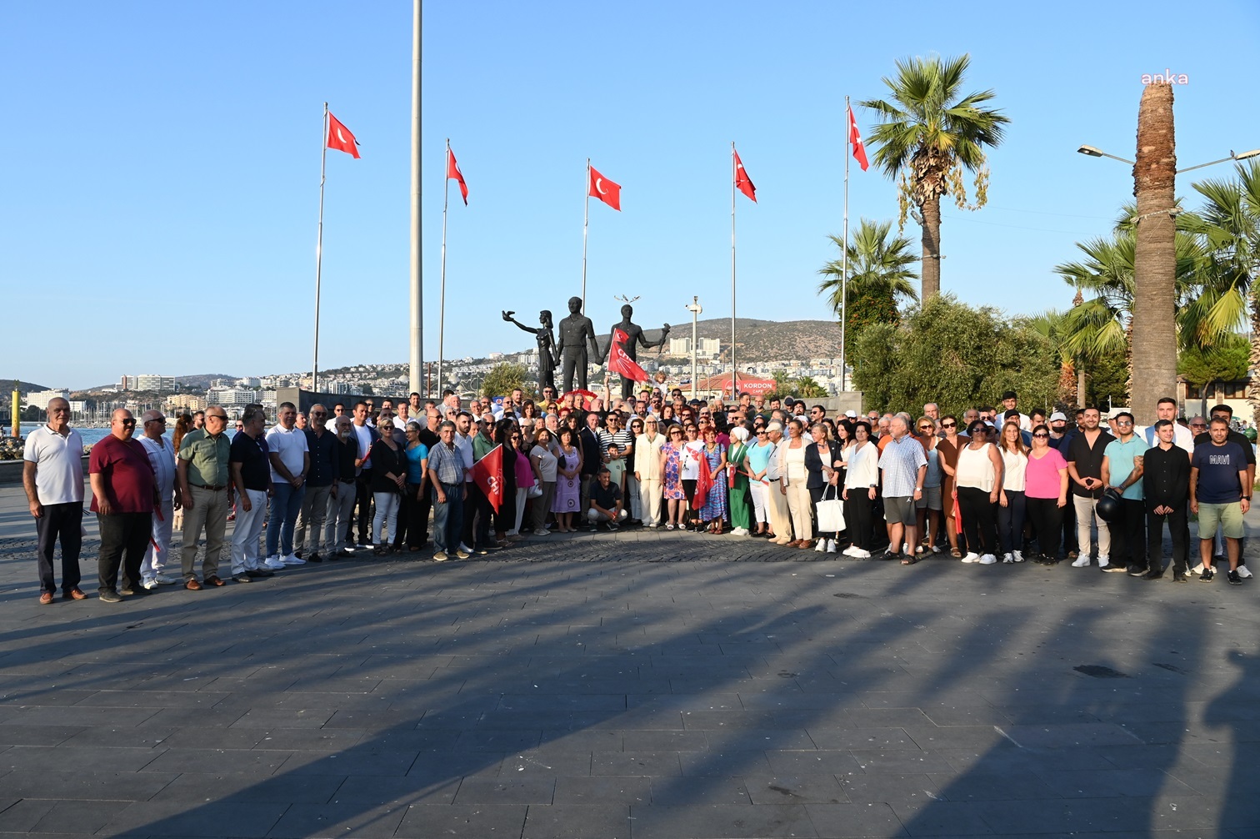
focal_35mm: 27
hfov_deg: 67.4
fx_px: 944
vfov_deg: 47.9
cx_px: 630
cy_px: 420
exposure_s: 1/250
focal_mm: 27
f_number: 14
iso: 640
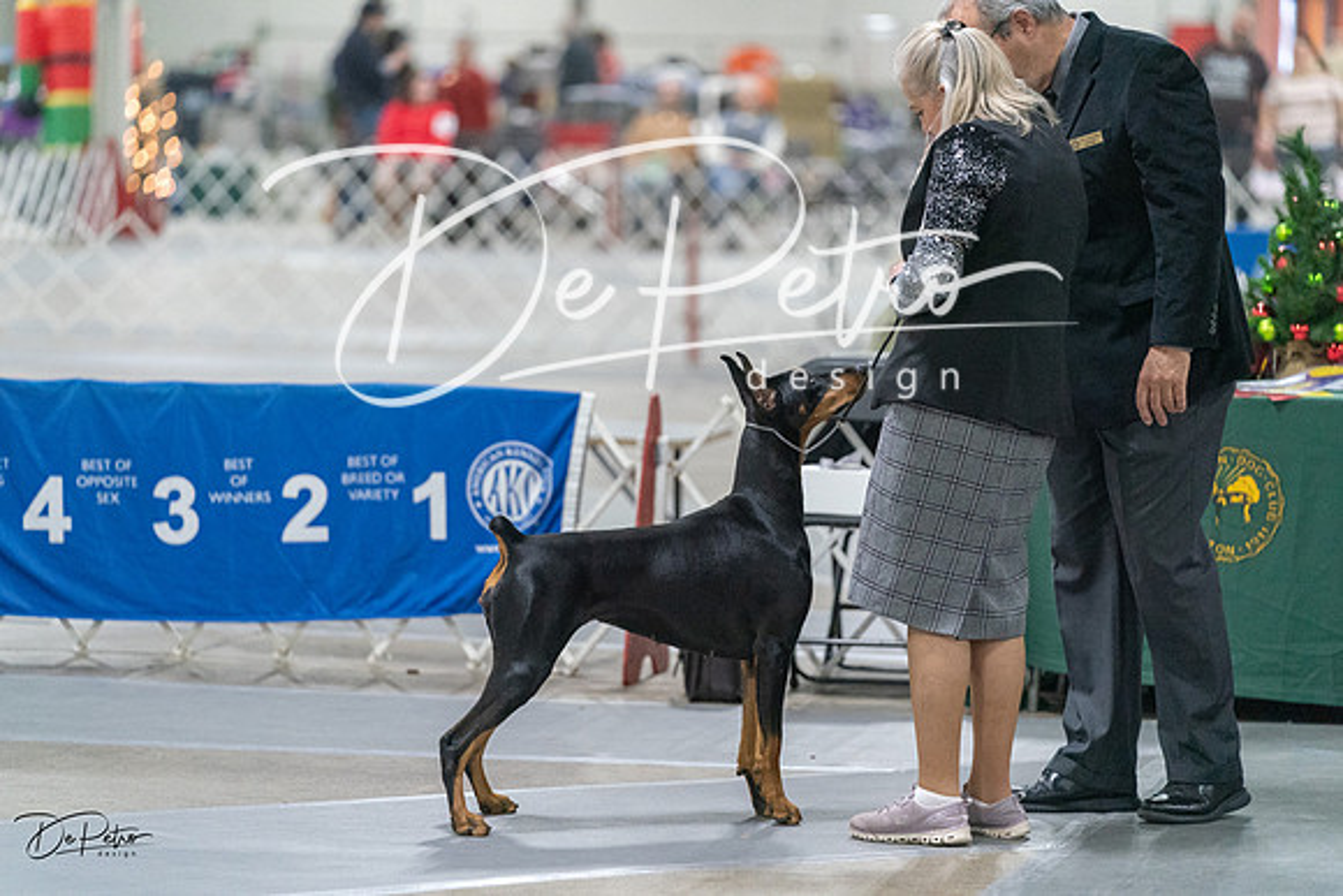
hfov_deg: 11.8
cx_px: 672
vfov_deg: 7.9
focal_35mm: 174
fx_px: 6492
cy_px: 448
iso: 6400
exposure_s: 1/320
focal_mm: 174
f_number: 2.8
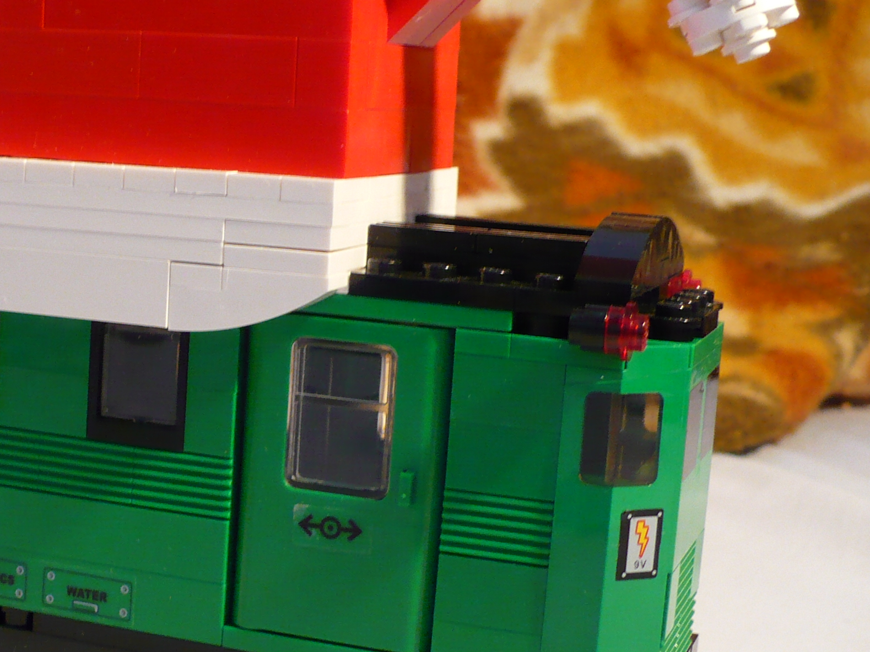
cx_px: 31
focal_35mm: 72
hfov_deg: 25.9
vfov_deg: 20.4
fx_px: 1809
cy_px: 323
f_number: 2.8
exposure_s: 1/13
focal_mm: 6.1
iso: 200
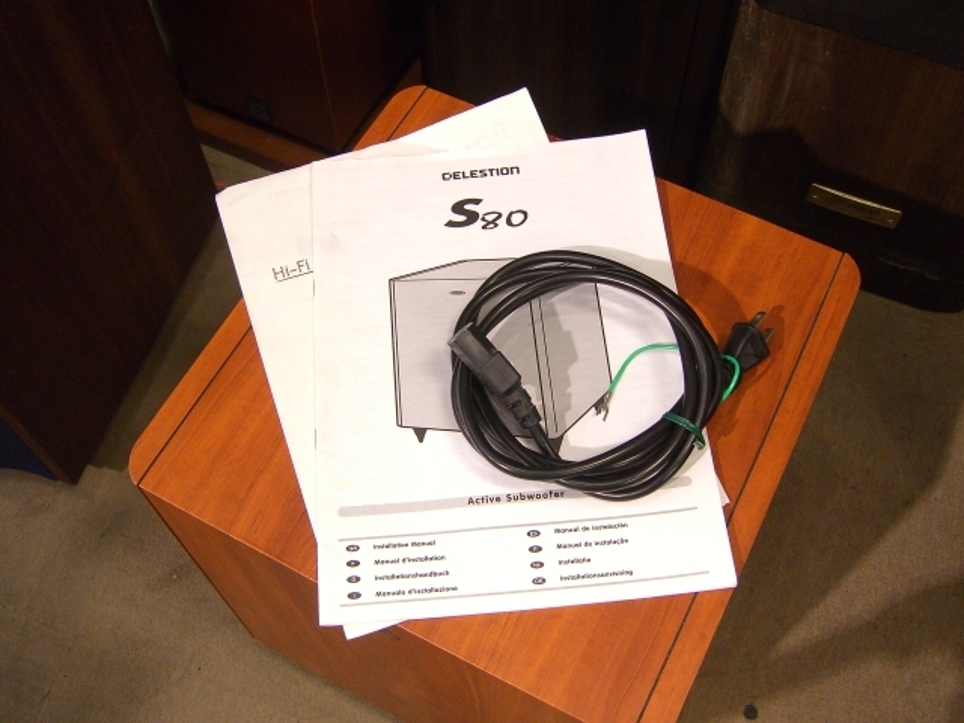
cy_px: 362
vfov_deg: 37.7
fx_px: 1058
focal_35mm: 38
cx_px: 482
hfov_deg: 49.0
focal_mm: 7.9
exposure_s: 1/25
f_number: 2.8
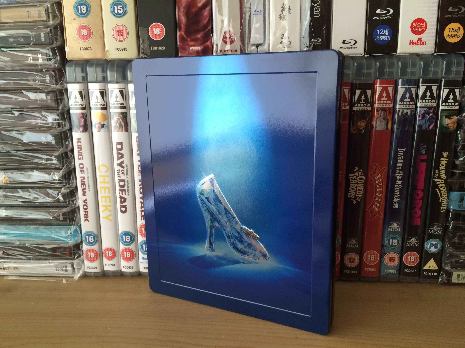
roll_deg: -0.1
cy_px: 174
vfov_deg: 48.2
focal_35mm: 29
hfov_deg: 61.7
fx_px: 390
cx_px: 232
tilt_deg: -11.8
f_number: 2.2
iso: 80
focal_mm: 4.15
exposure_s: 1/30
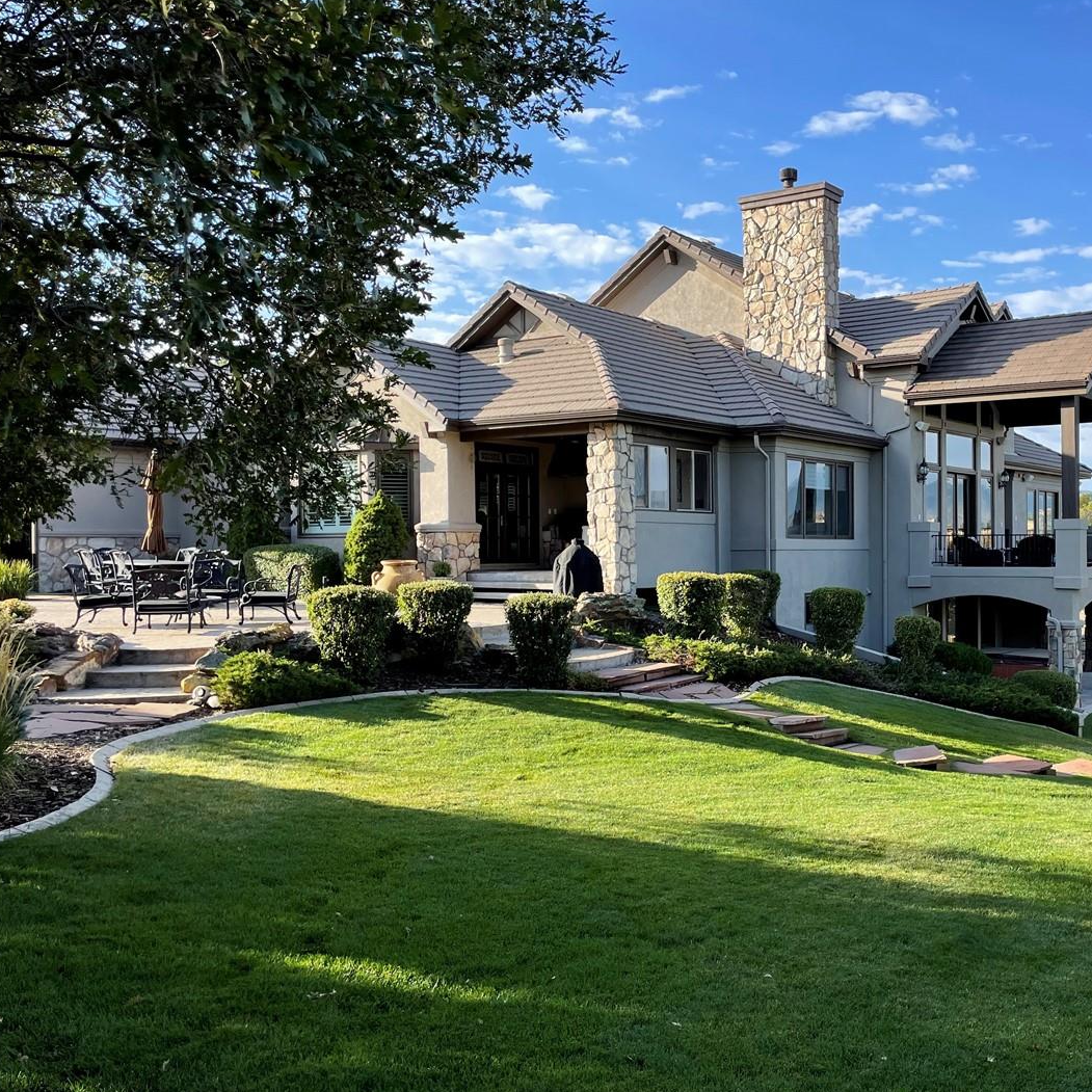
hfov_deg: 46.0
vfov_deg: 47.2
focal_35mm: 35
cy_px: 548
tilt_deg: -0.1
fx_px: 1249
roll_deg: +1.0
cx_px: 783
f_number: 1.6
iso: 32
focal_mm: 4.2
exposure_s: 1/1247
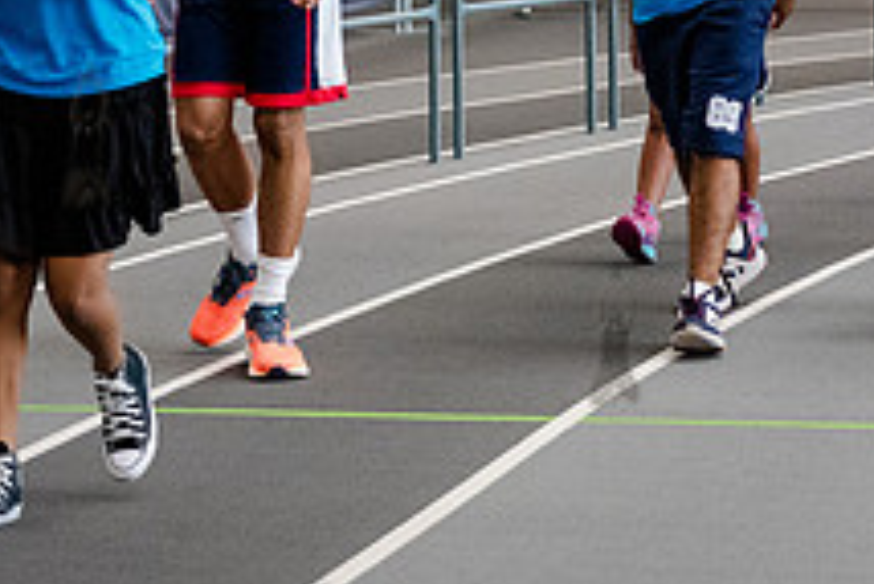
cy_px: -63
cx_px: 613
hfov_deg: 12.8
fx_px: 3887
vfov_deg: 8.5
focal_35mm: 160
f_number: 4
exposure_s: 1/640
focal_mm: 58
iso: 6400
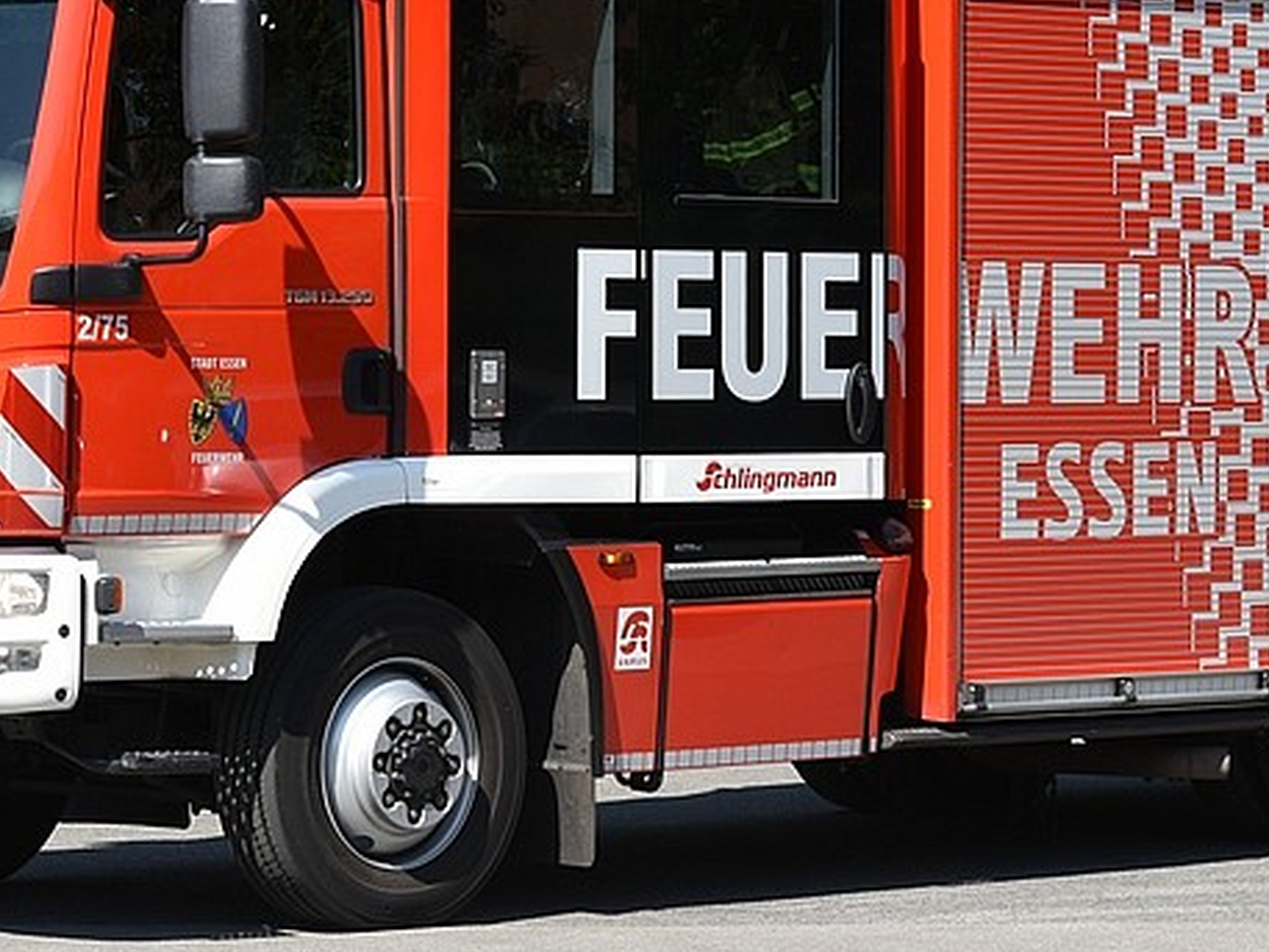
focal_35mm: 161
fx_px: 5904
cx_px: 686
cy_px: 278
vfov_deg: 9.2
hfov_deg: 12.3
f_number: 9
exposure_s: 1/320
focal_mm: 85
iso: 200
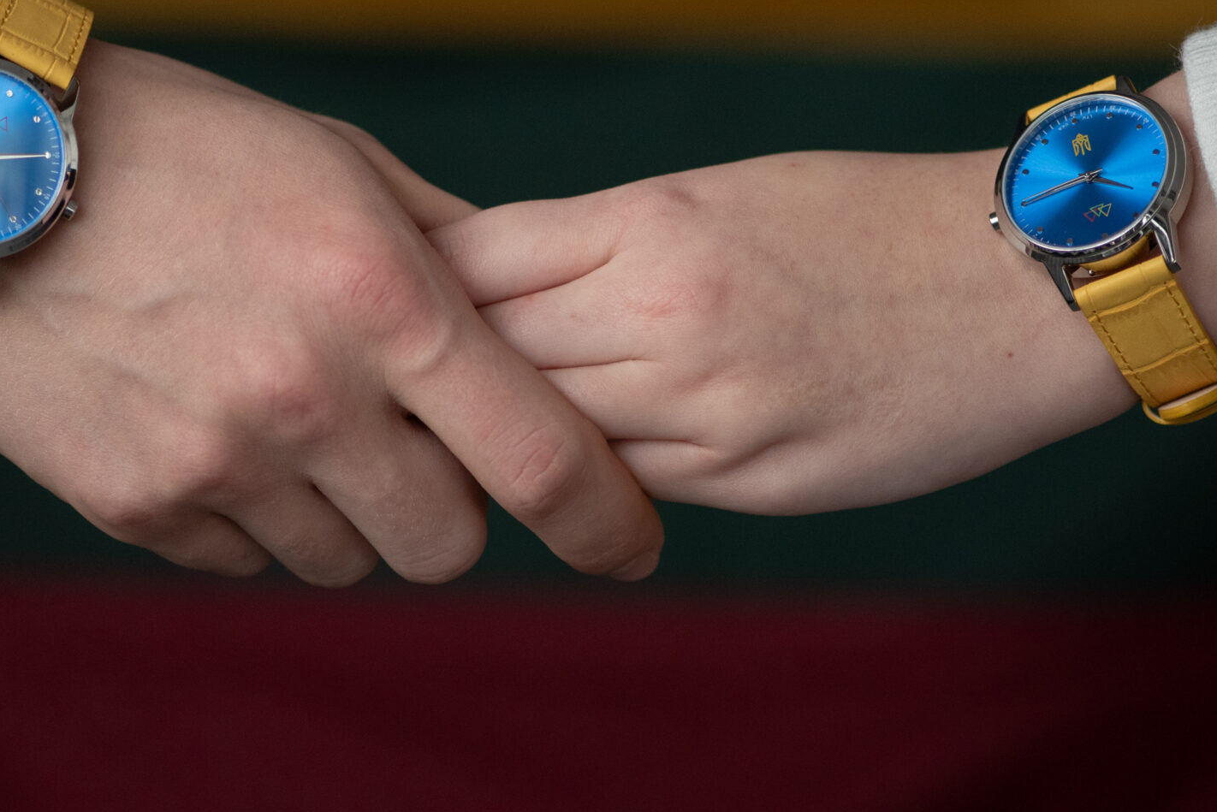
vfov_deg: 7.3
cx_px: 451
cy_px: 217
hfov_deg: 10.9
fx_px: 6391
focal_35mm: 189
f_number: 3.2
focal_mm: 105
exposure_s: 1/160
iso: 1000
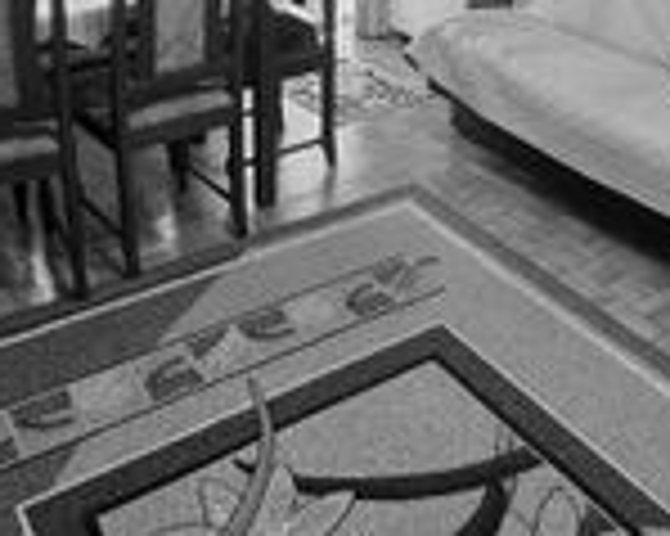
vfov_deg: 42.3
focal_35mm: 32
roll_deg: -1.2
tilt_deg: -17.8
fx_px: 634
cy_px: 63
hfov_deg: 55.4
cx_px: 389
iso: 320
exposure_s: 1/50
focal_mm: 1.57
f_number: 1.8
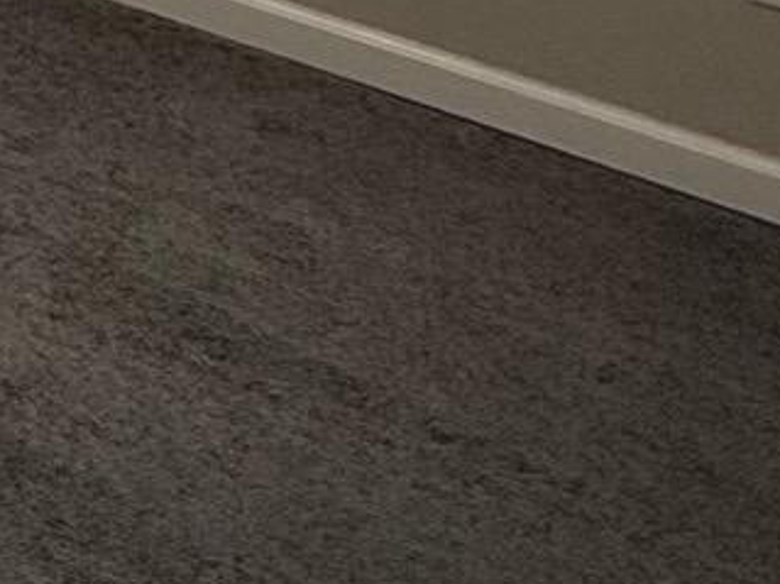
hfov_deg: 18.3
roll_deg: +1.5
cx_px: -513
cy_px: -652
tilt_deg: -13.3
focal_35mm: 90
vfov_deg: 13.5
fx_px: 2027
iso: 64
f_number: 2.2
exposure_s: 1/197
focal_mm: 2.22
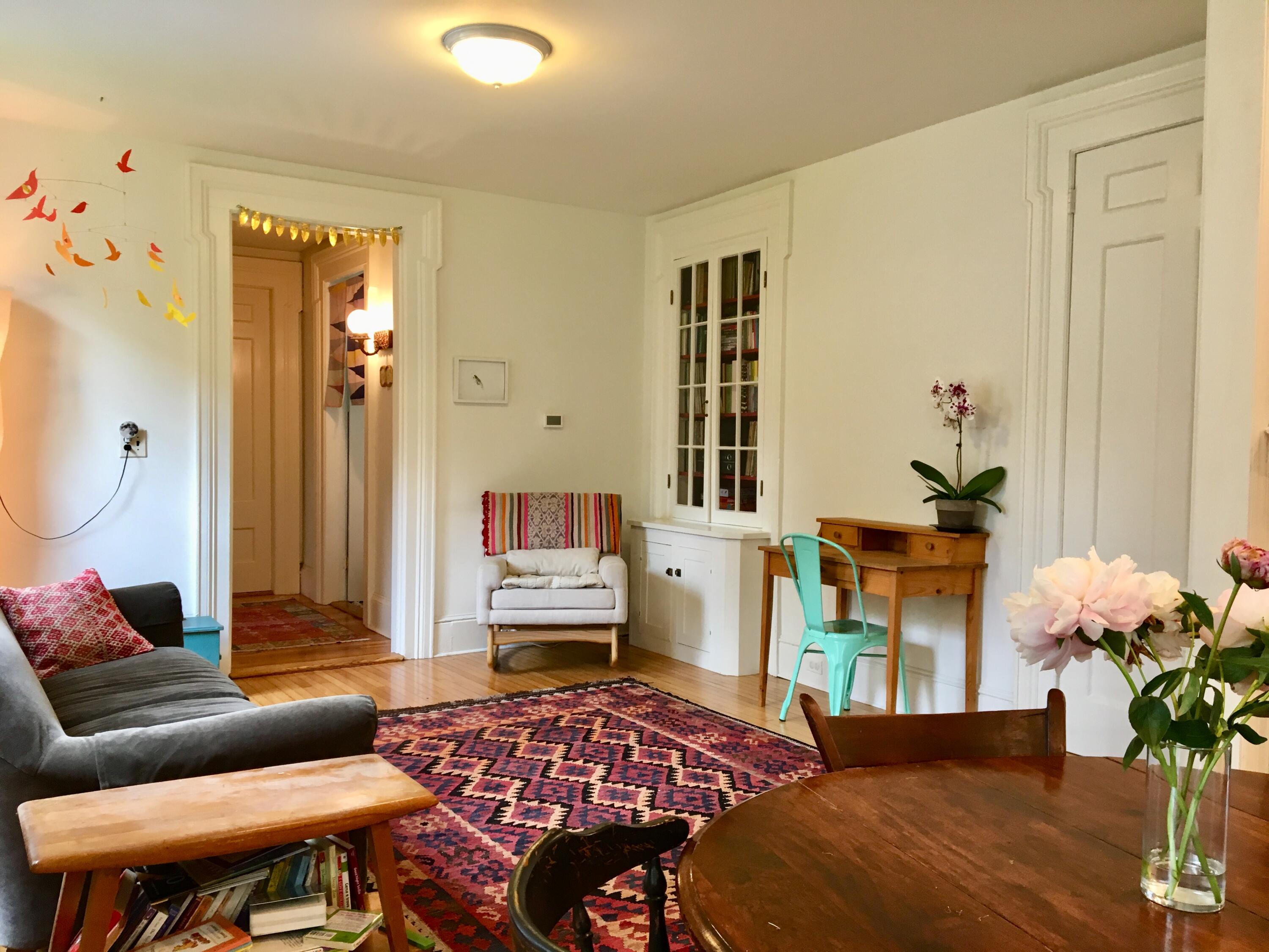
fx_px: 1063
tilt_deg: -2.2
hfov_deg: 61.7
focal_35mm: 29
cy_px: 476
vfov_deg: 48.2
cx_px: 634
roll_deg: -0.4
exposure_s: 1/30
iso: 64
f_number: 2.2
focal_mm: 4.15
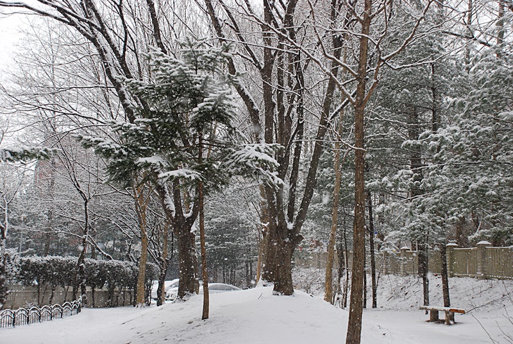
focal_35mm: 52
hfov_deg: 37.8
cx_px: 256
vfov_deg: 25.8
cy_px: 172
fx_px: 749
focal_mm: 35
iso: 400
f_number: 6.3
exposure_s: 1/250
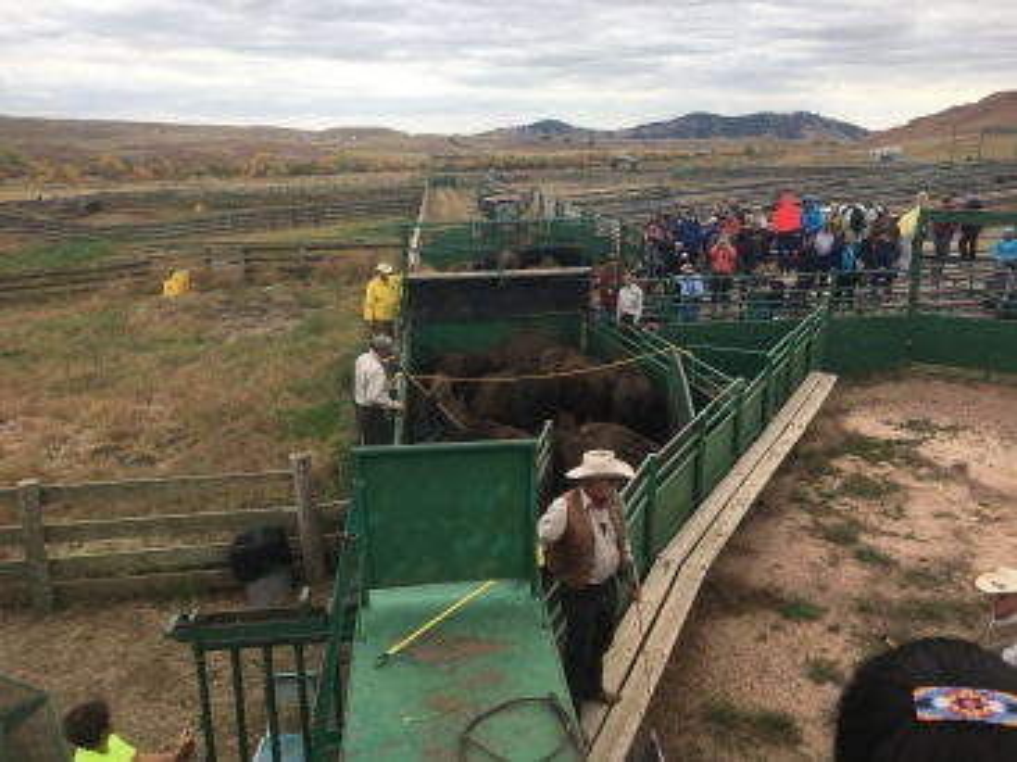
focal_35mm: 29
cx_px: 508
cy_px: 381
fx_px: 851
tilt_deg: -15.7
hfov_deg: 61.7
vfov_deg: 48.2
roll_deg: +2.2
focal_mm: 4.15
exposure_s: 1/343
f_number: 2.2
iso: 25
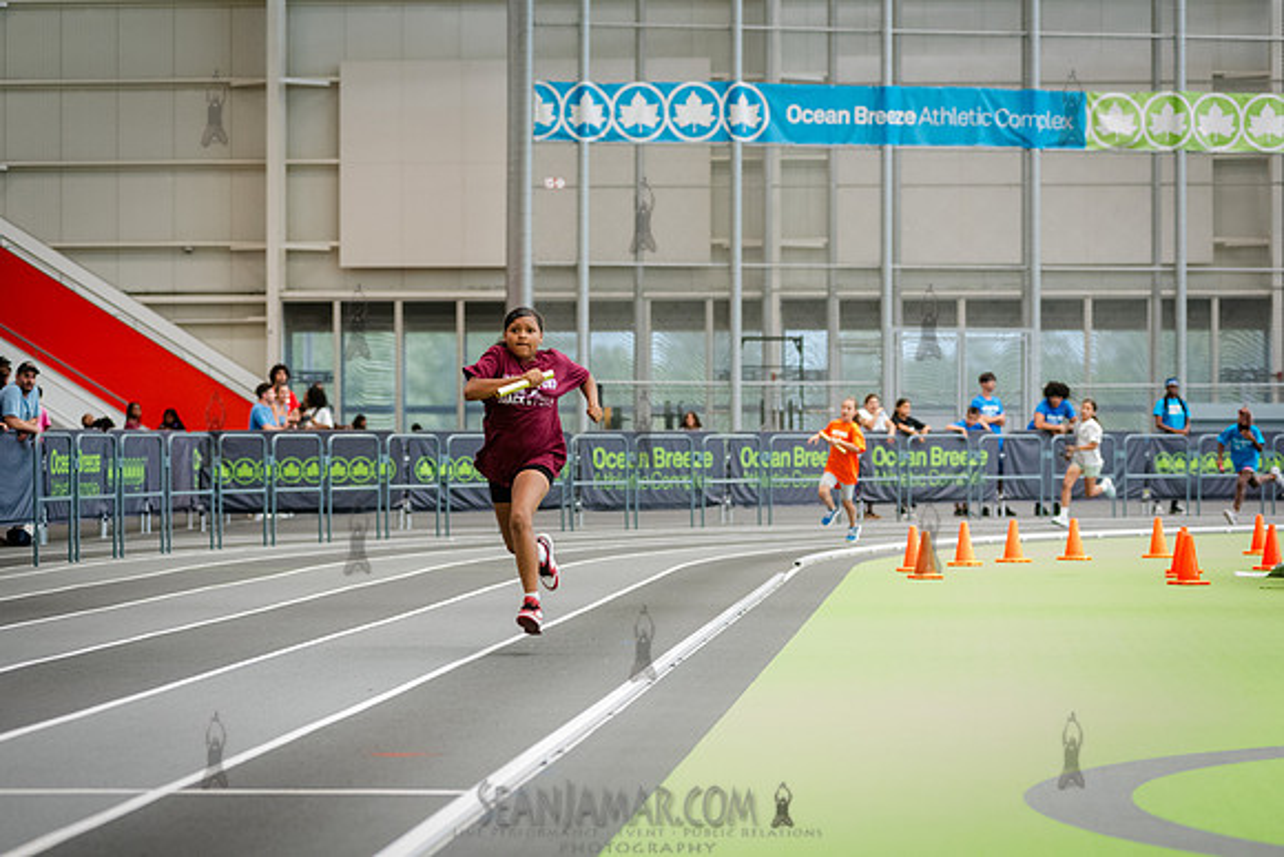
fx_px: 3775
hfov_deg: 19.3
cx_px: 642
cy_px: 428
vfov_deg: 12.9
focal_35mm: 106
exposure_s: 1/320
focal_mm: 105
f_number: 4
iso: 6400
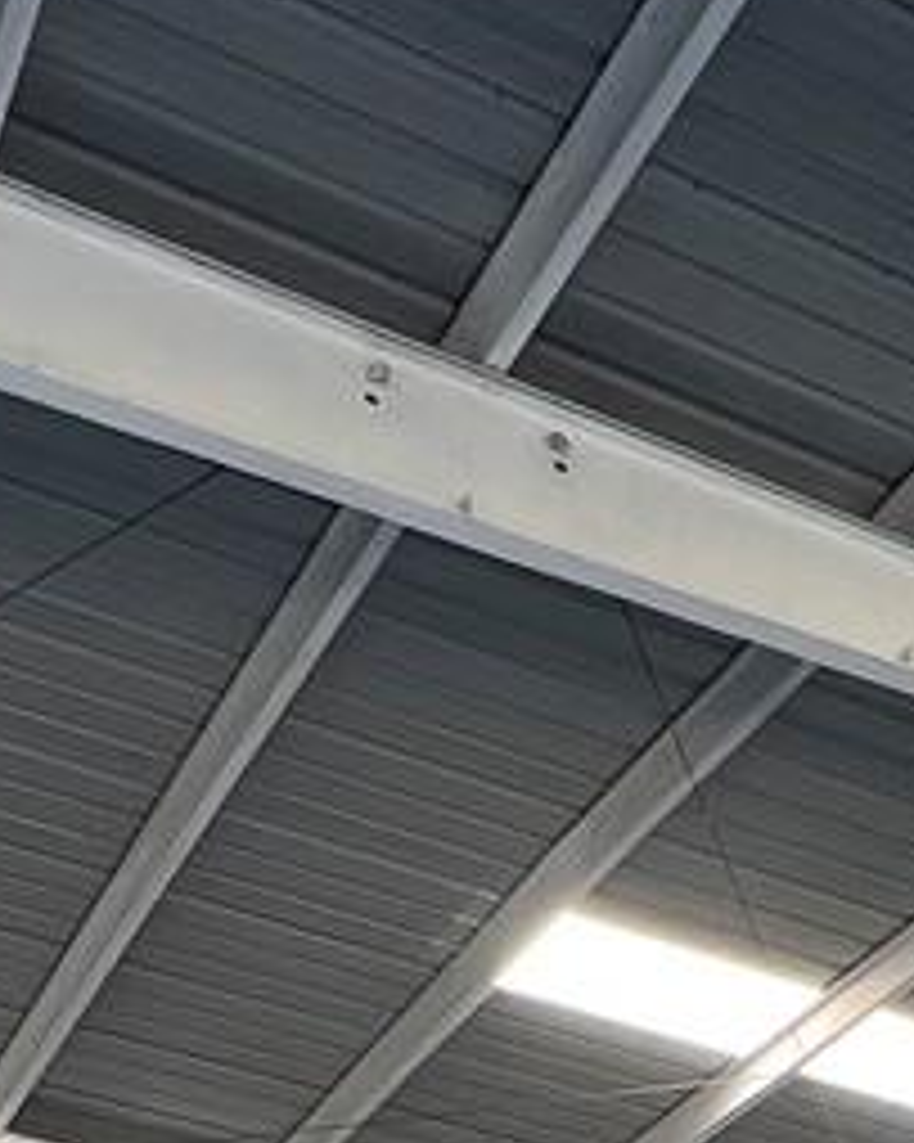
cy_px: 2056
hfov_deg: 18.2
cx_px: 1090
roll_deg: +1.1
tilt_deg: +1.1
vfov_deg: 18.6
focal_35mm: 80
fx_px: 2707
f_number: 1.8
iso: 40
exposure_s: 1/99
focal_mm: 1.57
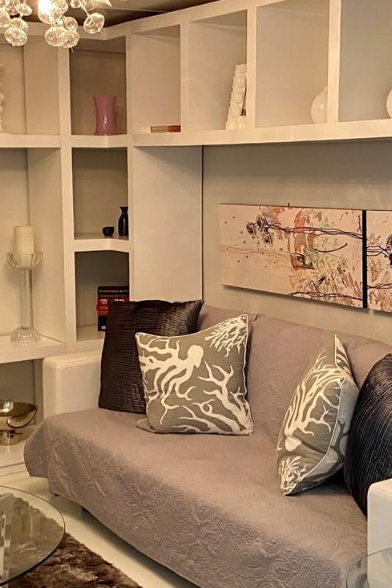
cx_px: 171
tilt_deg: -7.6
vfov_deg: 33.9
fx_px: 963
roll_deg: -0.2
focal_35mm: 59
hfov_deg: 23.0
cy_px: 322
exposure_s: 1/60
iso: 100
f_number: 1.8
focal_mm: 4.25
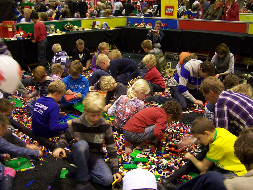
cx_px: 126
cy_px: 95
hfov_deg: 49.0
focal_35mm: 38
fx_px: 278
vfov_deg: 37.7
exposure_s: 1/8
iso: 140
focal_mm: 6.3
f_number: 2.8
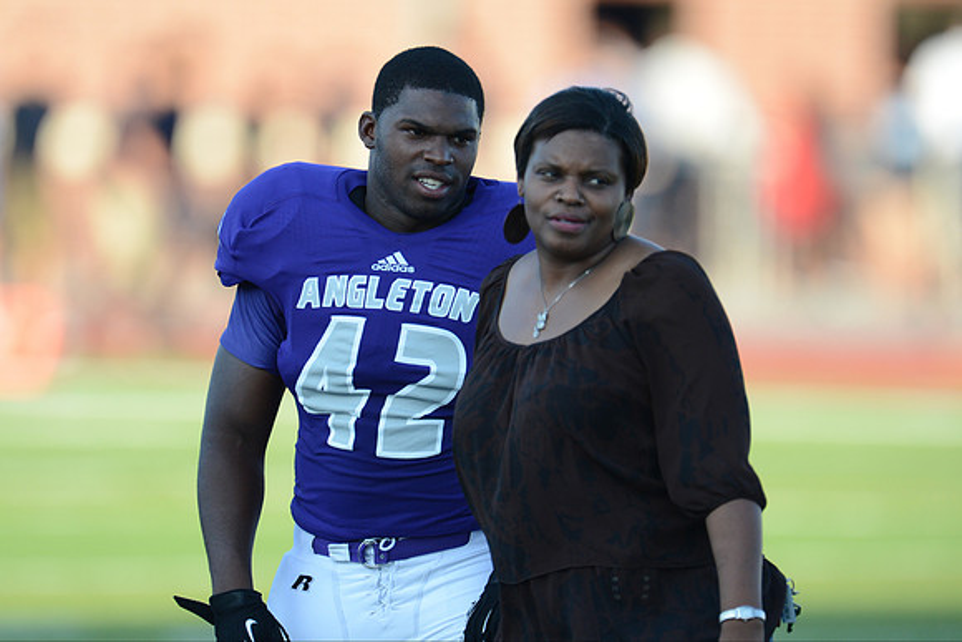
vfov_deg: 2.5
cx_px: 481
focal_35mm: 550
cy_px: 321
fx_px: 14700
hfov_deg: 3.7
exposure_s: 1/1250
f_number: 4
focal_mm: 550
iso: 800
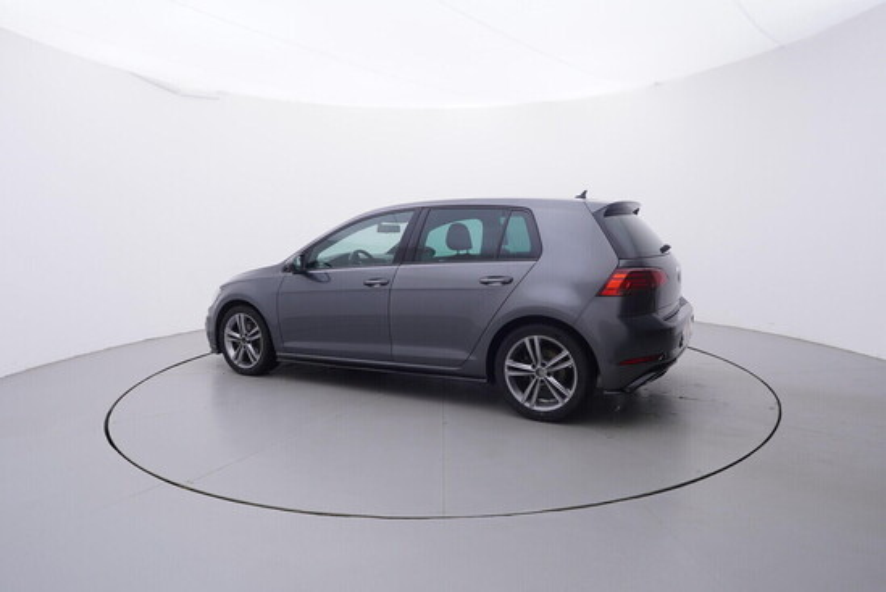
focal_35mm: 22
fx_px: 554
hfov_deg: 77.3
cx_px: 443
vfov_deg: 56.2
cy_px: 296
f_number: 5
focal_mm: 15
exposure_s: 1/80
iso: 200
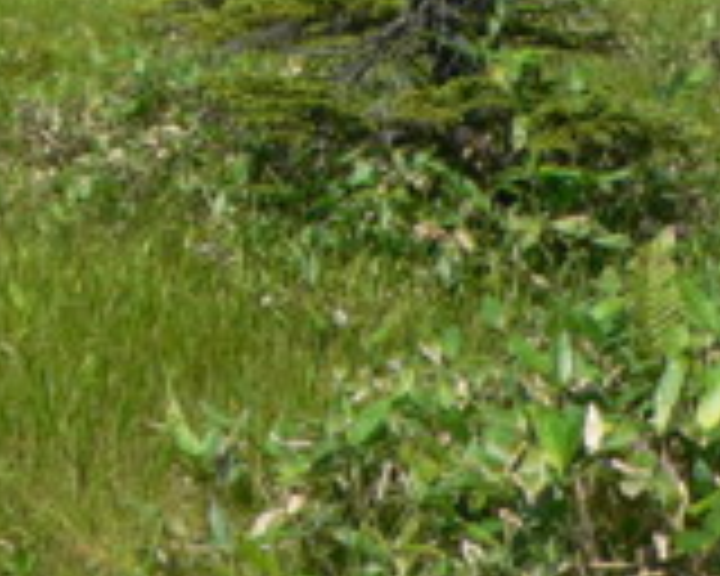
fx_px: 2046
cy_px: -135
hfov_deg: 18.3
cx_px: -266
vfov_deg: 15.4
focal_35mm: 96
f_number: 4
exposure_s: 1/400
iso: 80
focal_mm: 4.6
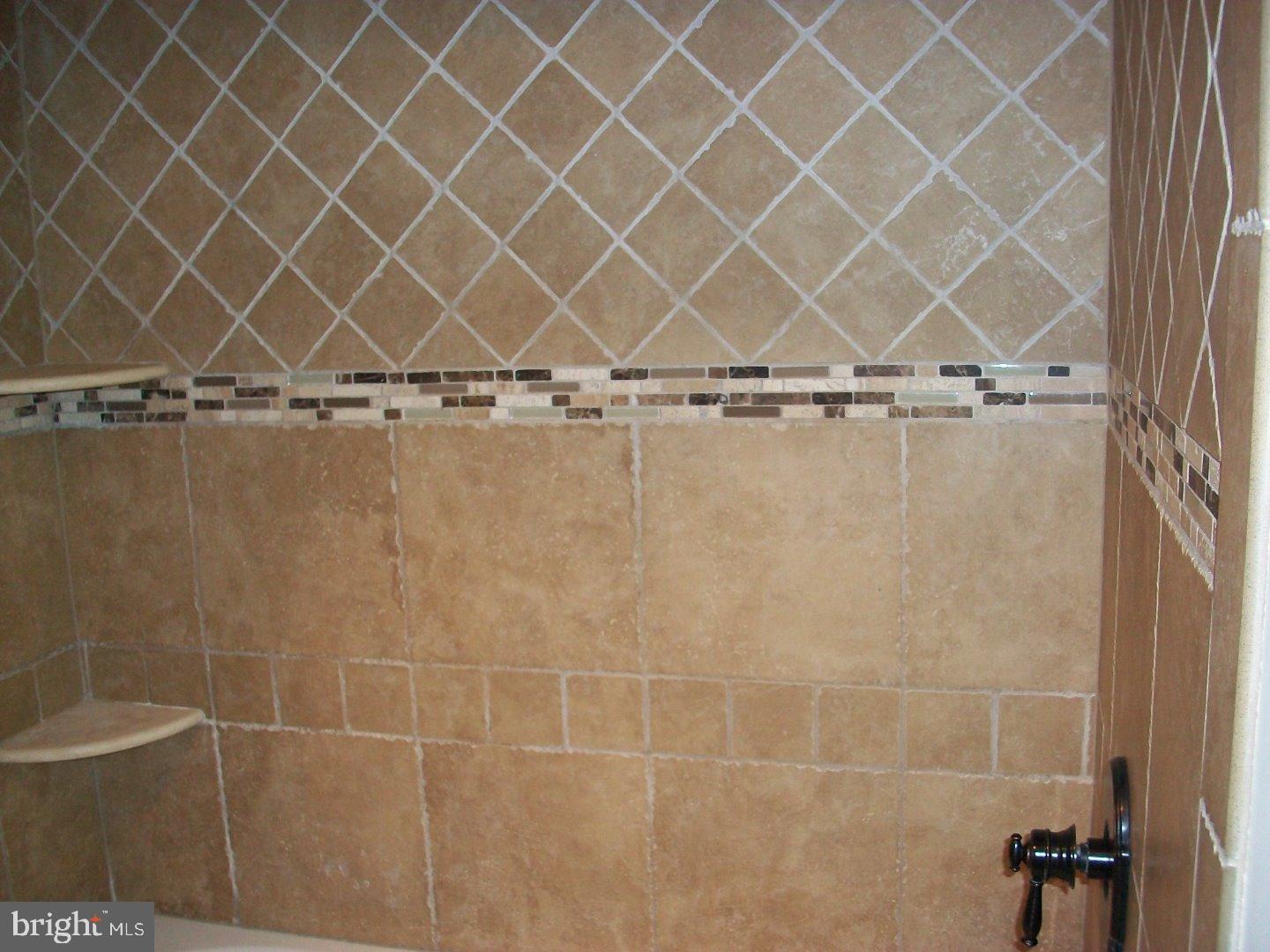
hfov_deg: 54.0
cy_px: 476
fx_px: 1247
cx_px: 635
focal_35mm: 34
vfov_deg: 41.8
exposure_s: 1/60
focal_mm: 5.7
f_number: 2.8
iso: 120
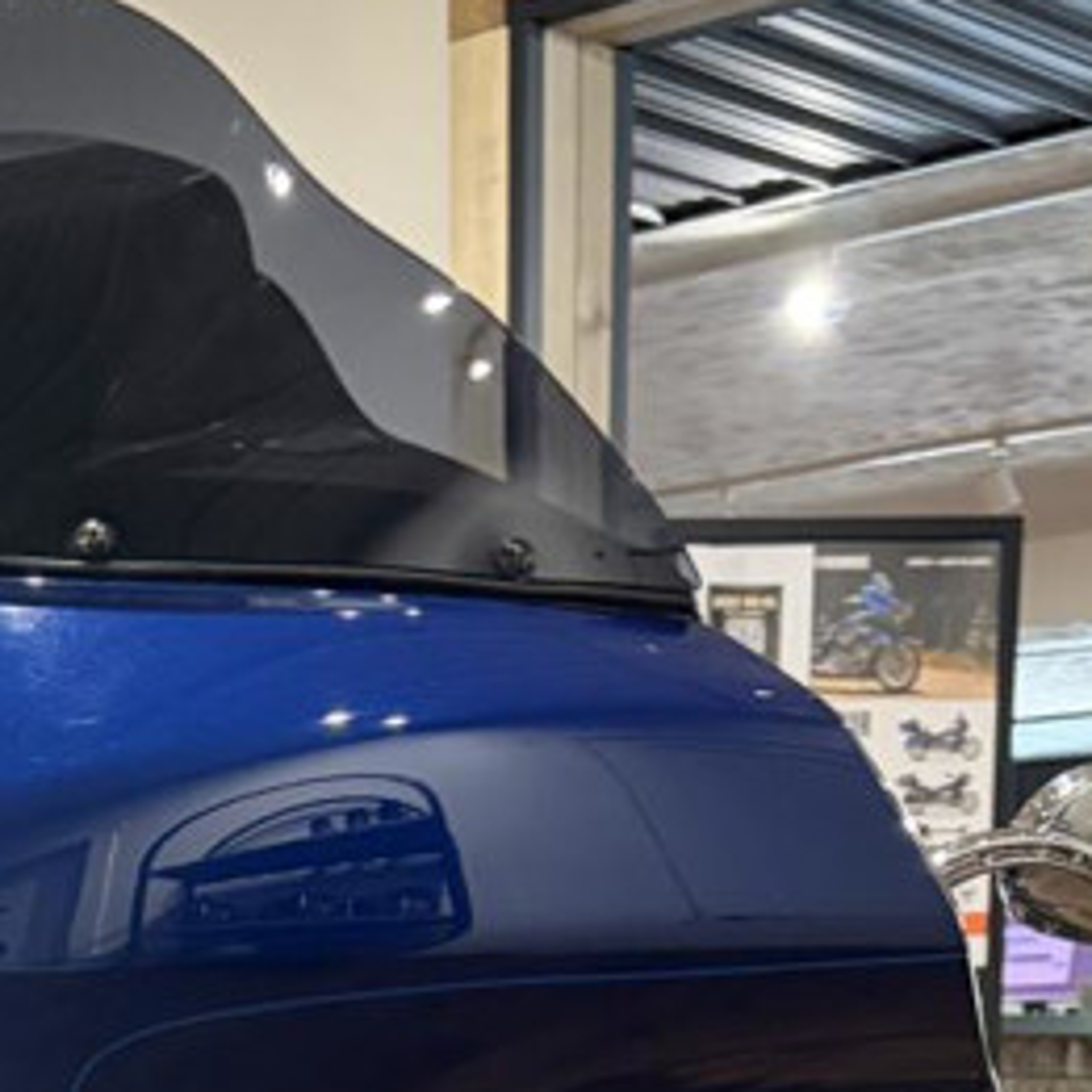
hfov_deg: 18.3
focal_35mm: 94
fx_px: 3355
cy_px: 1981
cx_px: 230
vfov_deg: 15.7
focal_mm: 5.96
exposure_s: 1/40
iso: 500
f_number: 1.6
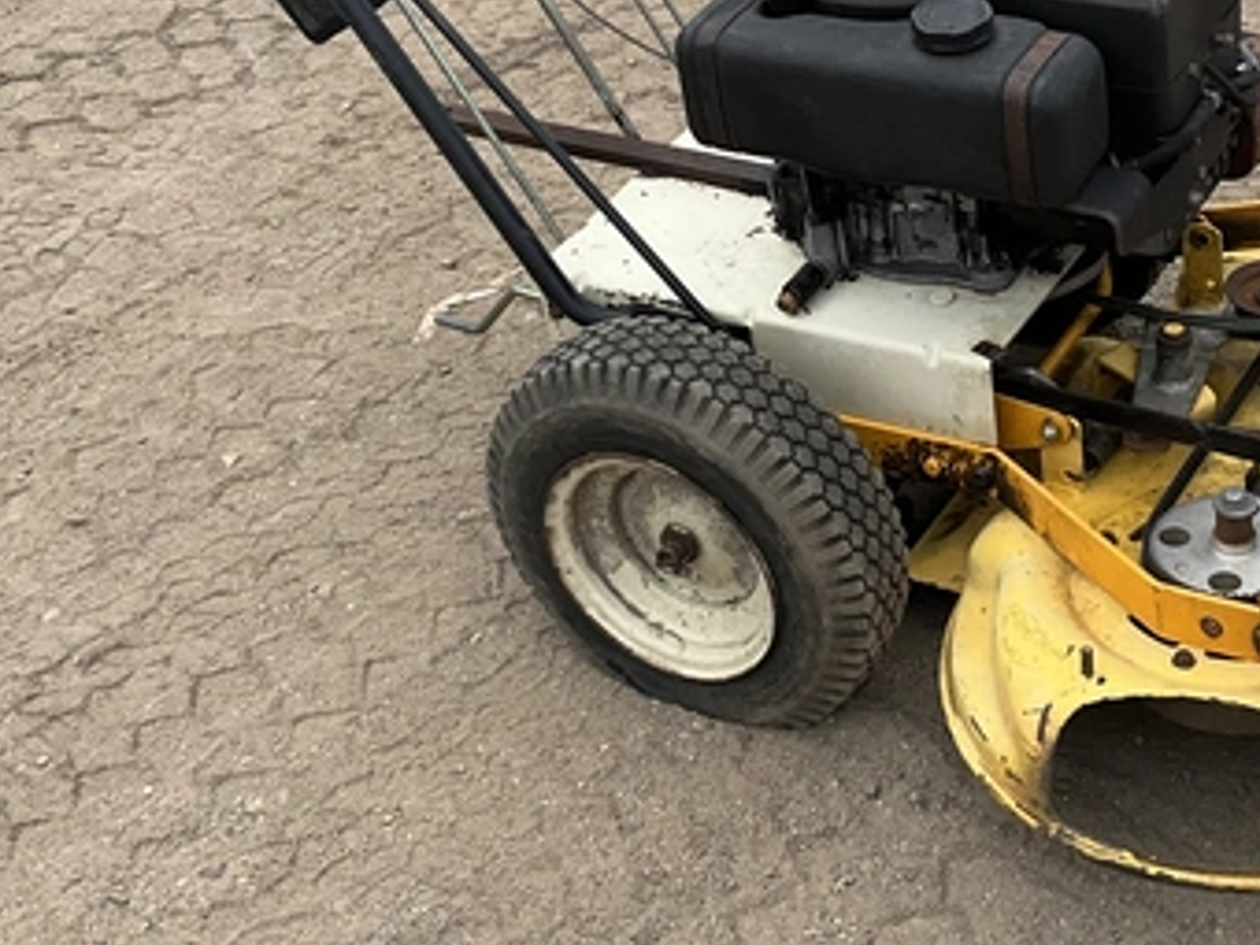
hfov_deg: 30.0
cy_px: 206
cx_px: 849
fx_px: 2330
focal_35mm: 64
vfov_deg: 22.7
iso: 25
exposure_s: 1/1221
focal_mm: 3
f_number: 1.8
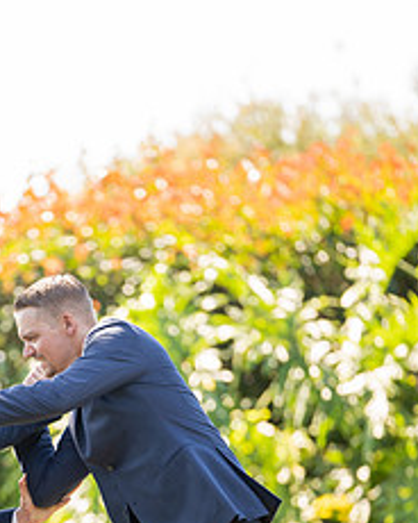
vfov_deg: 6.2
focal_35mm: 312
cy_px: 487
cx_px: 82
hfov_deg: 5.0
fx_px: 4825
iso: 200
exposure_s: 1/320
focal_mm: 170
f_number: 2.8
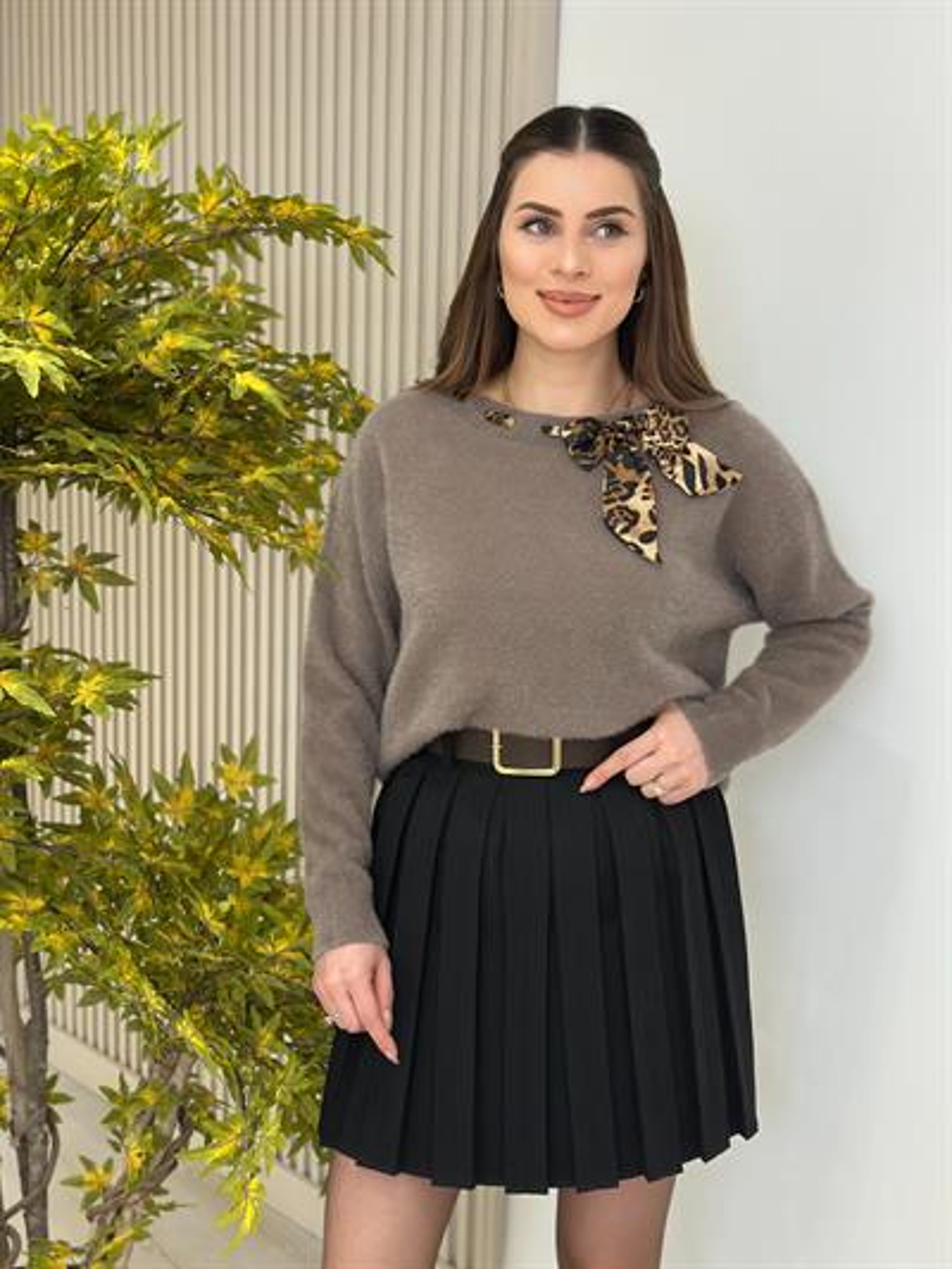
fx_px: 1759
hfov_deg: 30.3
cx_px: 476
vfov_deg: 39.6
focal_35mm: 48
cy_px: 634
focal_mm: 6.86
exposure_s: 1/126
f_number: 1.78
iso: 64
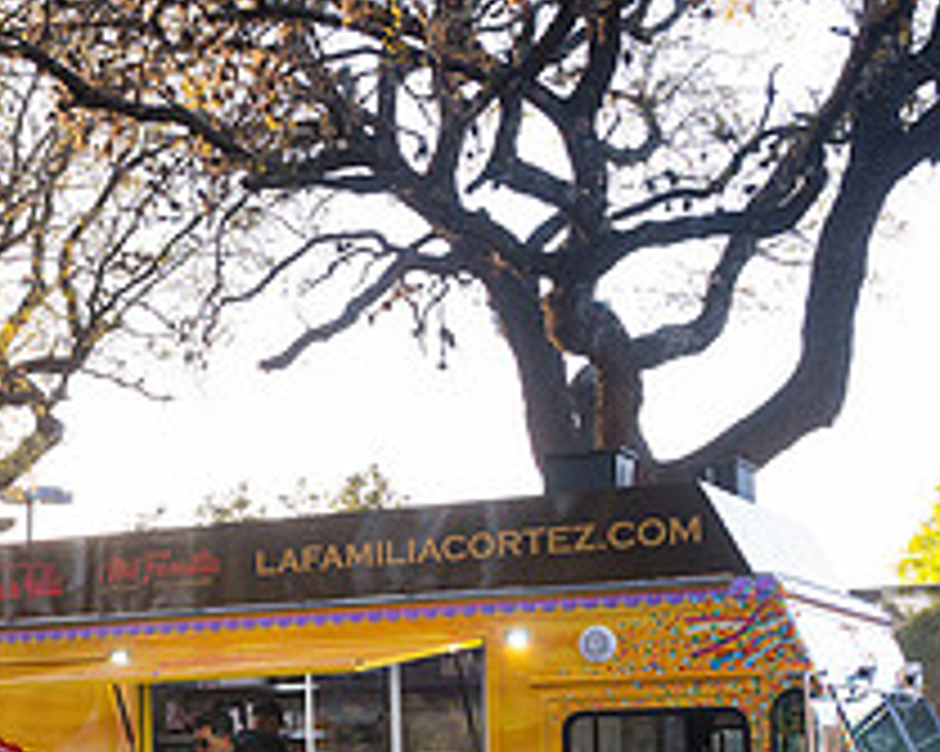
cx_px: 54
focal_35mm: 73
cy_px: 657
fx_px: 2030
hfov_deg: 25.1
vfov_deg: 20.6
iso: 1600
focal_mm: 28
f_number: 4
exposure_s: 1/640
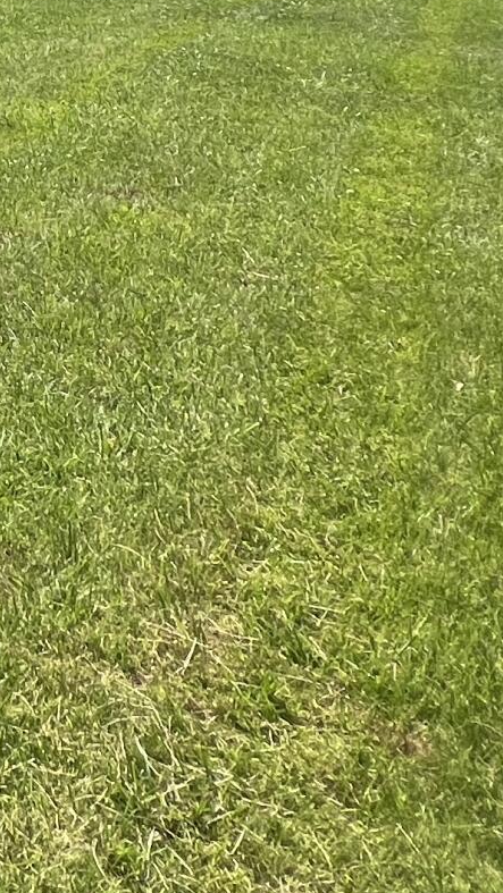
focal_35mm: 54
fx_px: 1280
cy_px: -175
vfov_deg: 32.1
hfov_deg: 15.9
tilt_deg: +4.1
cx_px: -572
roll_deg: +2.0
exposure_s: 1/1597
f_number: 1.8
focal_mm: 1.57
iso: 32
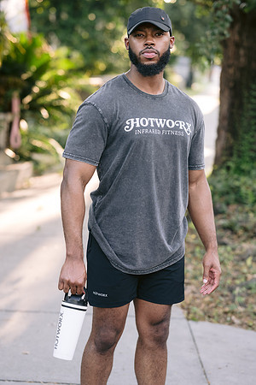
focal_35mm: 85
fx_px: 907
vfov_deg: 23.9
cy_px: 192
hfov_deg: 16.1
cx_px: 128
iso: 400
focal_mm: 85
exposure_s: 1/400
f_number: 2.8
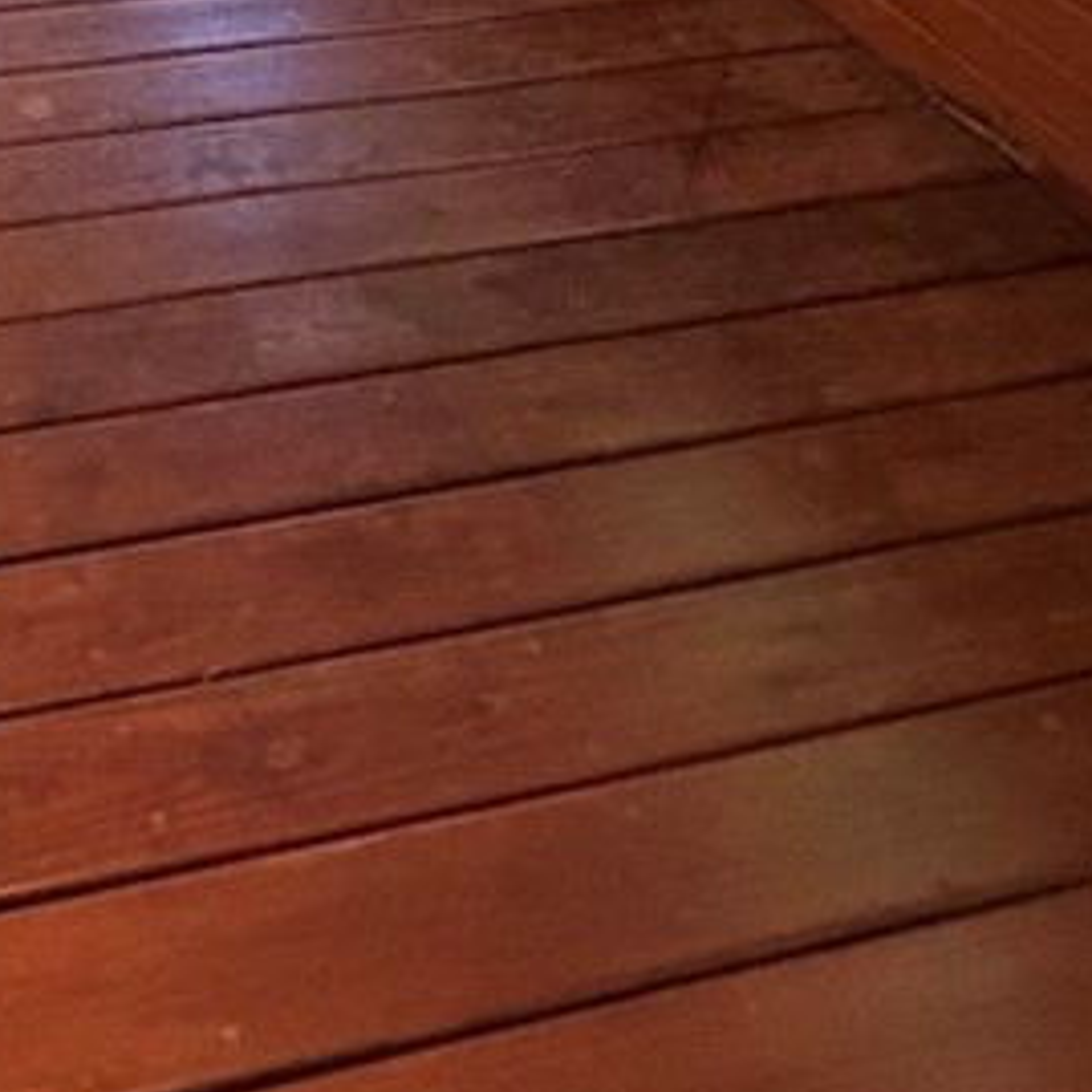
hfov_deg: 31.7
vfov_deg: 25.9
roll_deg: -0.9
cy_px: -572
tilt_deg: -13.7
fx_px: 1677
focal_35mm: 47
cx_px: -124
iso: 500
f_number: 2.2
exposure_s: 1/60
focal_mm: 2.22
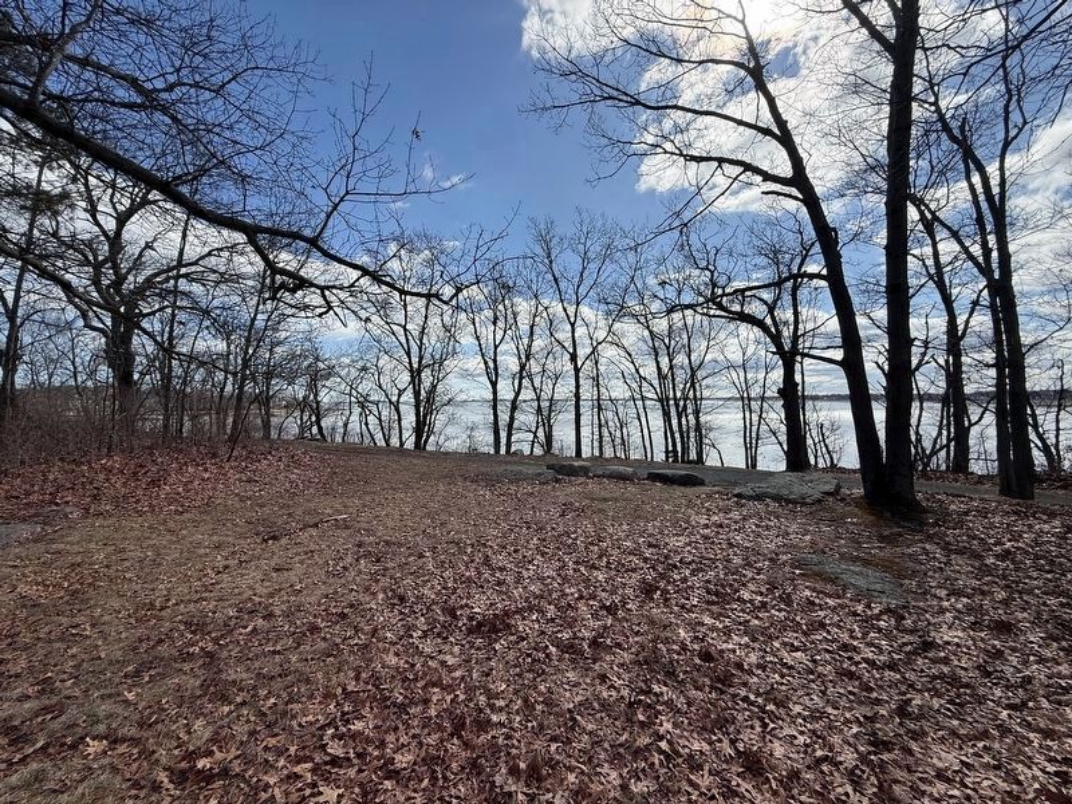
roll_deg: +0.2
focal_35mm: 14
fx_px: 434
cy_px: 402
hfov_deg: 102.1
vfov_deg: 85.7
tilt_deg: +0.9
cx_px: 536
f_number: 2.2
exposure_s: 1/3460
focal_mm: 2.22
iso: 50
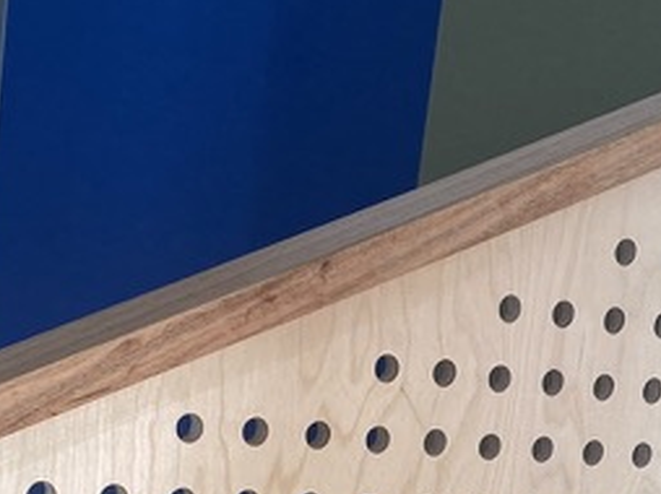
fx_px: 2003
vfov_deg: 13.4
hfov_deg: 18.6
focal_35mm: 105
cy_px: 692
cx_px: 518
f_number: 1.8
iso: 32
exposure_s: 1/137
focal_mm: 4.25
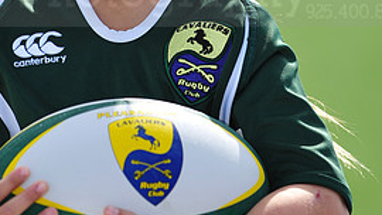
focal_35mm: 449
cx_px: 123
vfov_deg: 2.7
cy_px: -18
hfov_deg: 4.8
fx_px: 4549
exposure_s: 1/1000
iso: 200
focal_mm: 200
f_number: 4.5
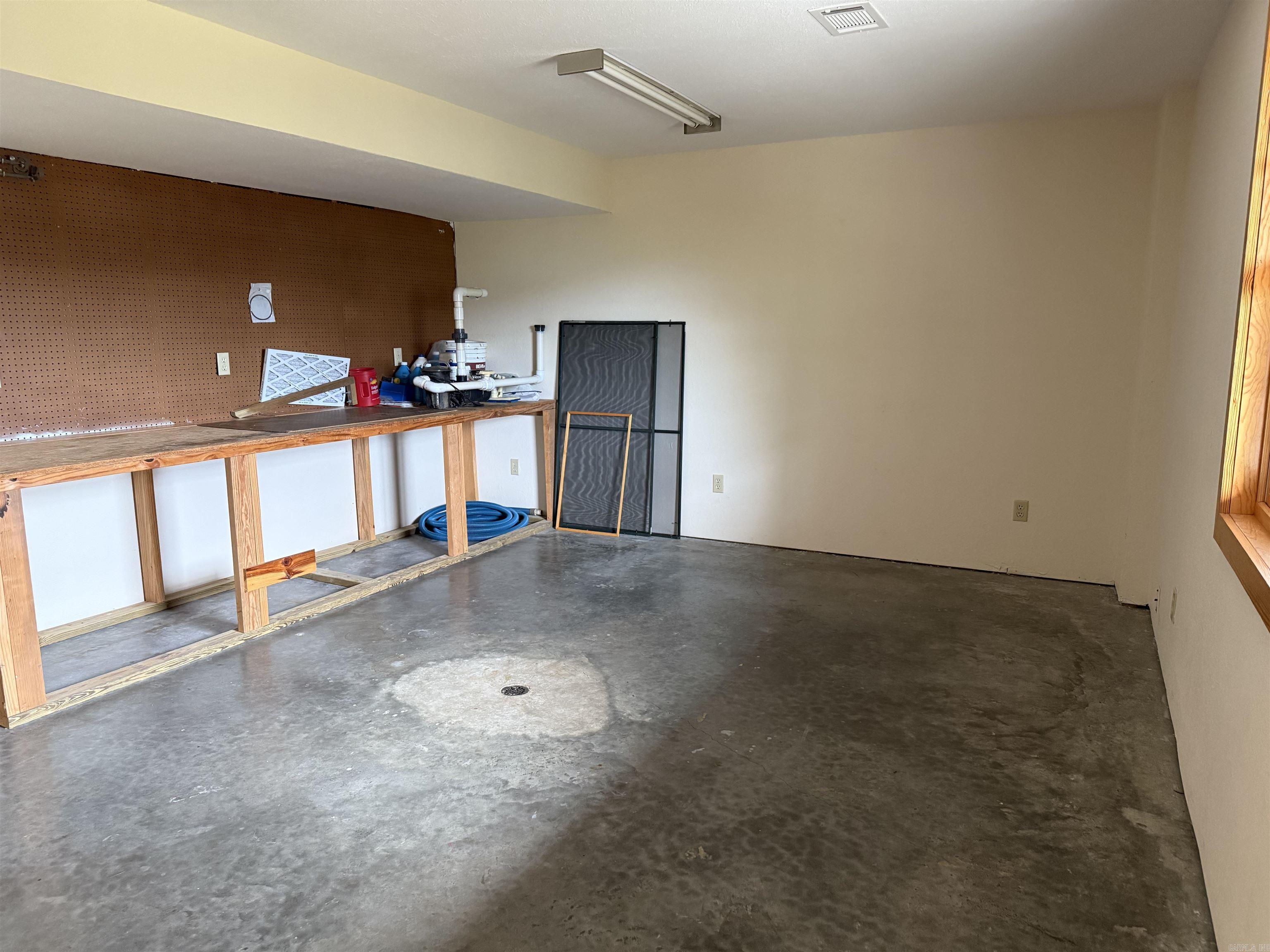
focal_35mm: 24
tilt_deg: -7.5
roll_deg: +0.0
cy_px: 476
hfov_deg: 71.6
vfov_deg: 56.8
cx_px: 635
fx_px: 881
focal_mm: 6.76
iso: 500
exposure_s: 1/60
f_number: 1.78
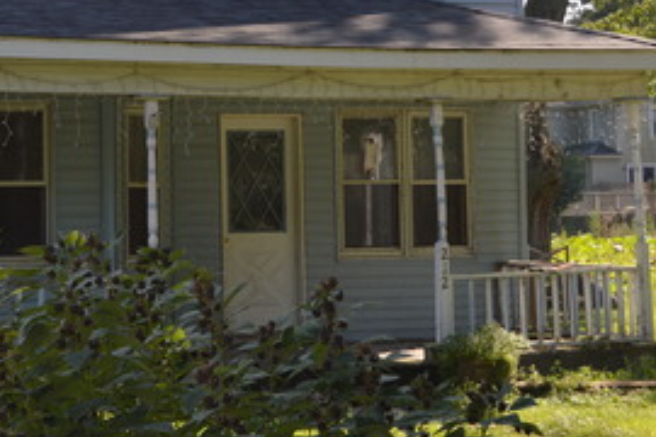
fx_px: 2205
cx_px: 36
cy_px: 39
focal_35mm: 121
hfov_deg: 16.6
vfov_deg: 11.3
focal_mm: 34
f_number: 6.3
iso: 100
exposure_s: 1/200
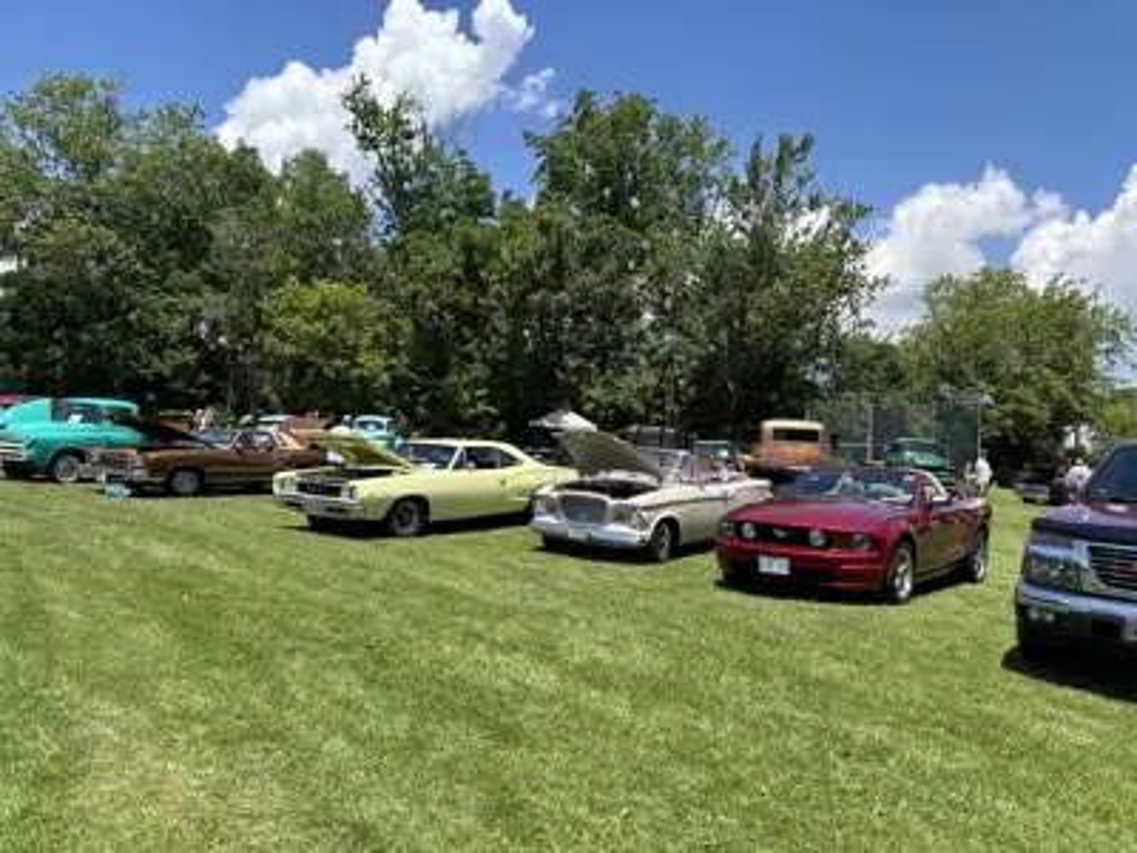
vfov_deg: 53.1
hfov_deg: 67.3
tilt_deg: +1.5
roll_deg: -1.8
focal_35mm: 26
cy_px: 426
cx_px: 568
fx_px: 854
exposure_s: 1/2024
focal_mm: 5.96
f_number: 1.6
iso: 50
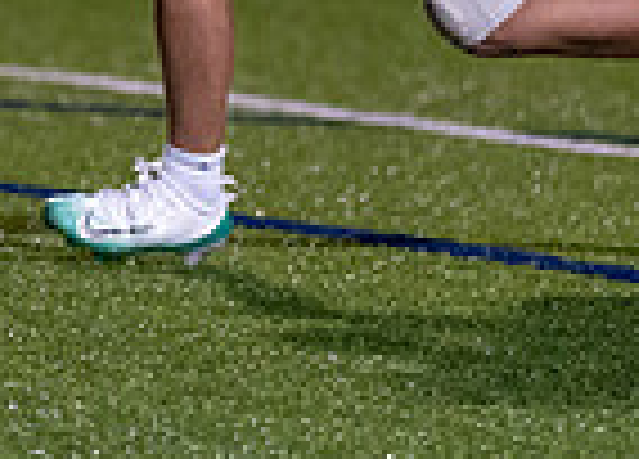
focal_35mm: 1081
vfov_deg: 1.3
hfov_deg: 1.9
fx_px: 19656
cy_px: -340
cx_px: -491
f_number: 1.8
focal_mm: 135
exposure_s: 1/1250
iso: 1600
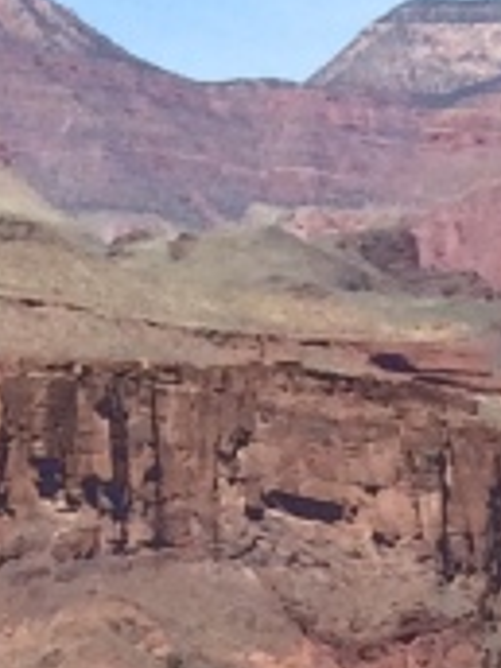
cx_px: 823
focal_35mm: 230
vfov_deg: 7.1
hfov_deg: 6.4
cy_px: 2418
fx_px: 4438
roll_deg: +0.5
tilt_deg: -23.4
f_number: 2.2
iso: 32
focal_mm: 4.15
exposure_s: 1/2415
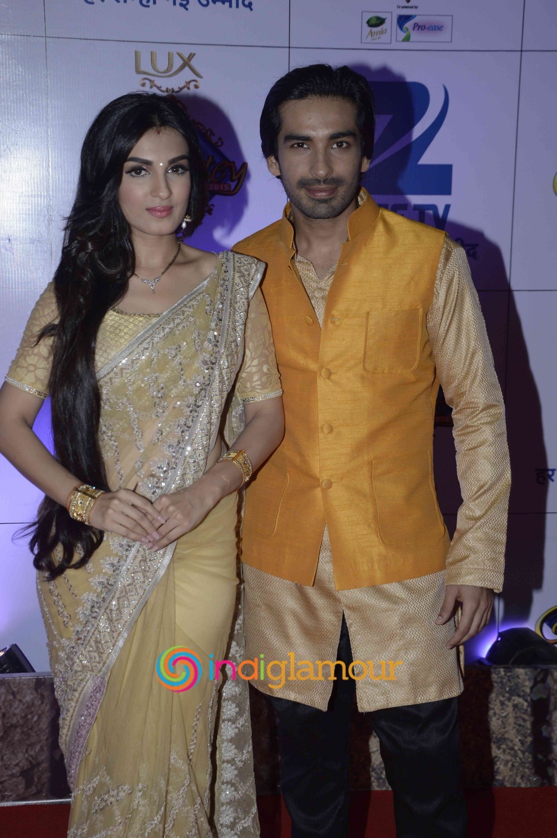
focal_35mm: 68
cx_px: 278
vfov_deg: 29.9
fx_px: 1569
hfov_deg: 20.1
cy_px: 419
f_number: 7.1
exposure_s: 1/200
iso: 400
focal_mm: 45
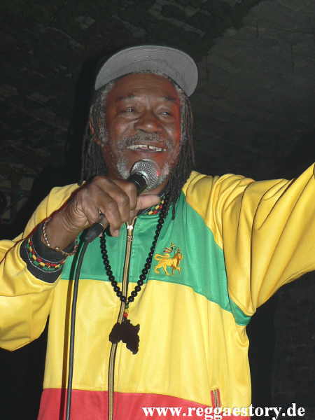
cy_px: 210
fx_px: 570
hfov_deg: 30.9
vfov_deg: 40.4
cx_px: 158
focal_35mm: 47
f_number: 2.8
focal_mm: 8.1
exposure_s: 1/60
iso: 100
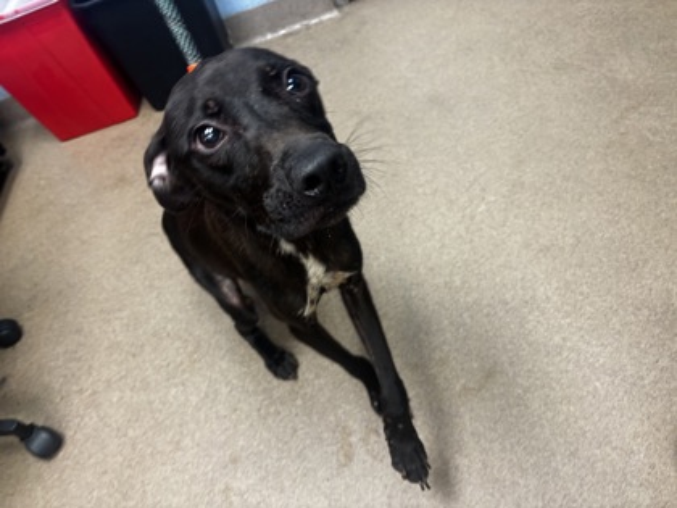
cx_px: 338
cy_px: 254
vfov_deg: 53.1
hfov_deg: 67.3
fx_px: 508
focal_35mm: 26
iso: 125
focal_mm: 5.96
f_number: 1.6
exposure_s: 1/43
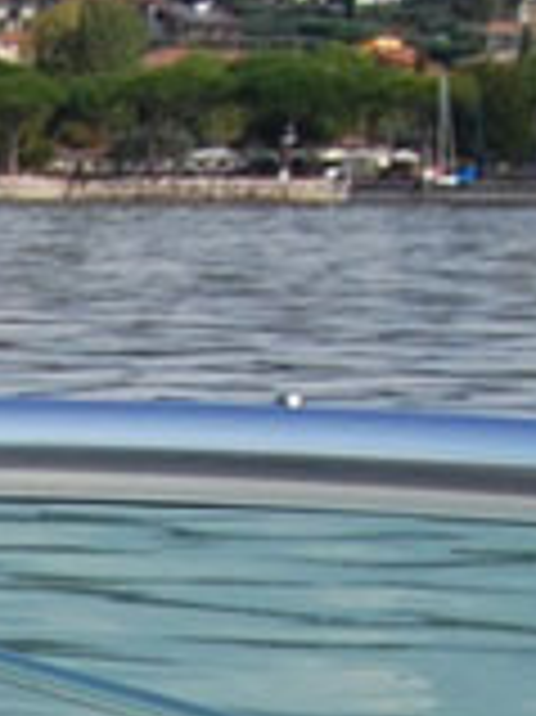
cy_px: 1488
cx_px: -1189
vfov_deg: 8.2
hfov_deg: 5.9
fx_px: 4734
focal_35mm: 229
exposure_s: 1/400
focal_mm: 18
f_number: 10
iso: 200
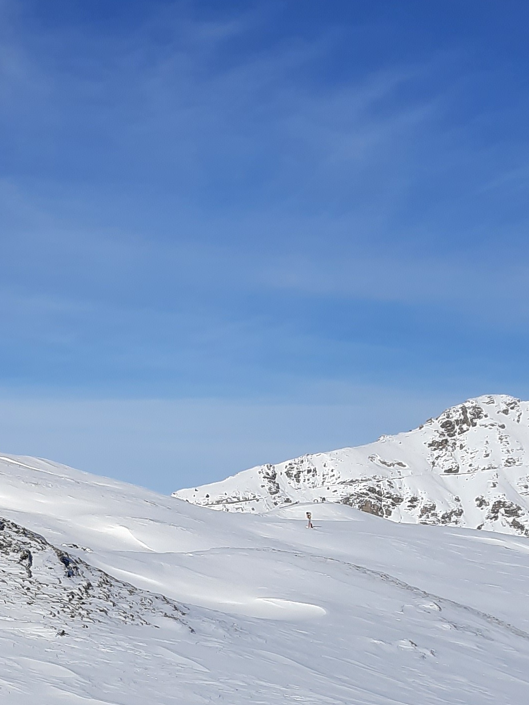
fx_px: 1447
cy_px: 483
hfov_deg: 19.6
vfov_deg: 27.2
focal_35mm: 71
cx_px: -96
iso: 32
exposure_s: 1/2710
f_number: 2
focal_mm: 4.6
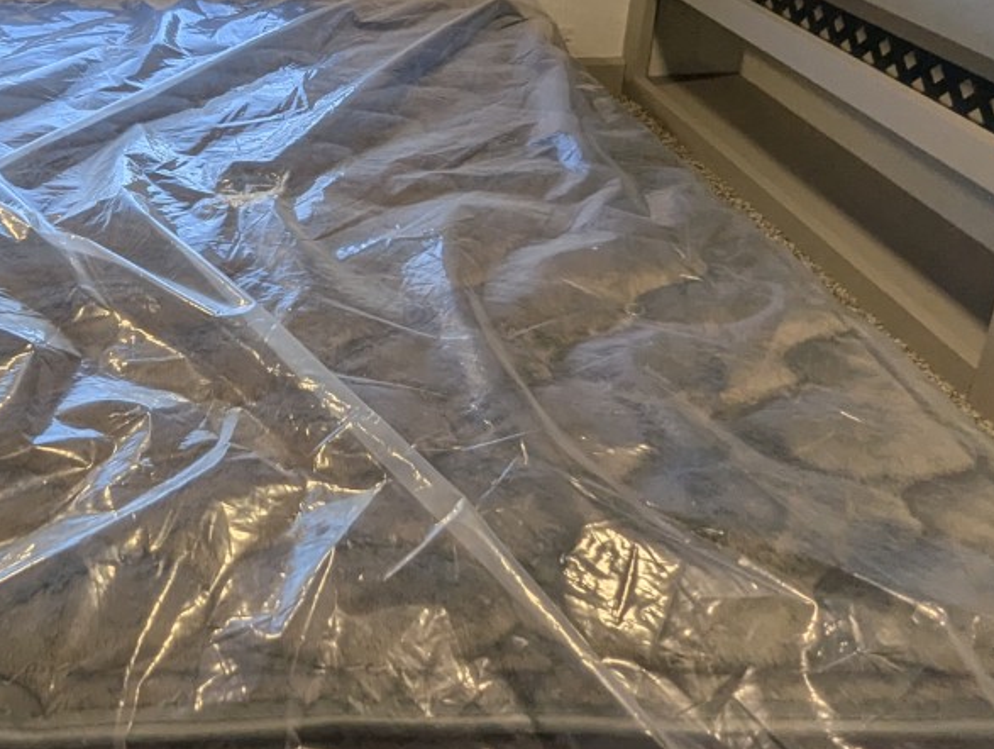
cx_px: 165
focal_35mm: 38
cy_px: 127
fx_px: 1093
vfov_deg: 36.3
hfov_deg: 45.8
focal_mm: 2.35
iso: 72
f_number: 2.2
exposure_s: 1/178
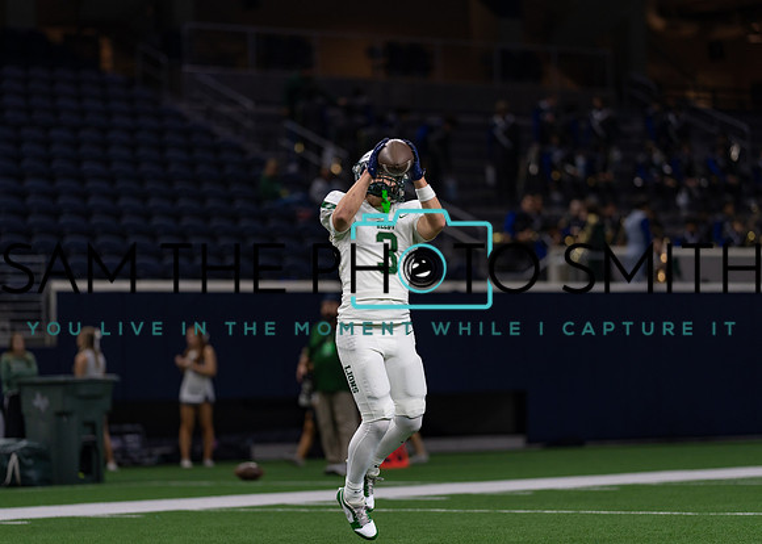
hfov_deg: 14.2
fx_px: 3061
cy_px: 272
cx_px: 381
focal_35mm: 141
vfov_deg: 10.2
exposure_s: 1/1000
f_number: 1.8
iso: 640
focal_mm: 135
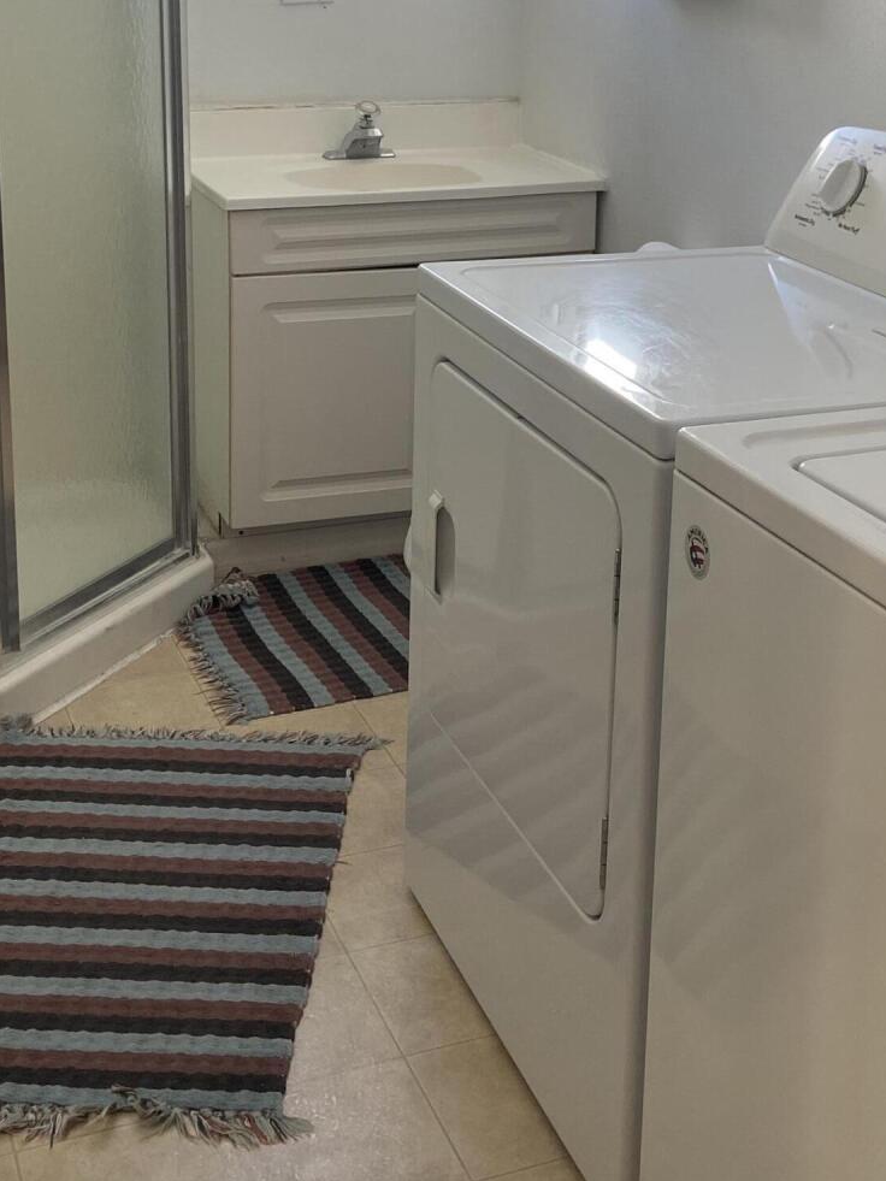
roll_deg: -0.6
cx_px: 496
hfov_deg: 27.5
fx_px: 1808
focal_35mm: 53
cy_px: 336
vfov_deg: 35.6
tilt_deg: -14.0
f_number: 1.8
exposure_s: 1/121
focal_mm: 4.25
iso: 125
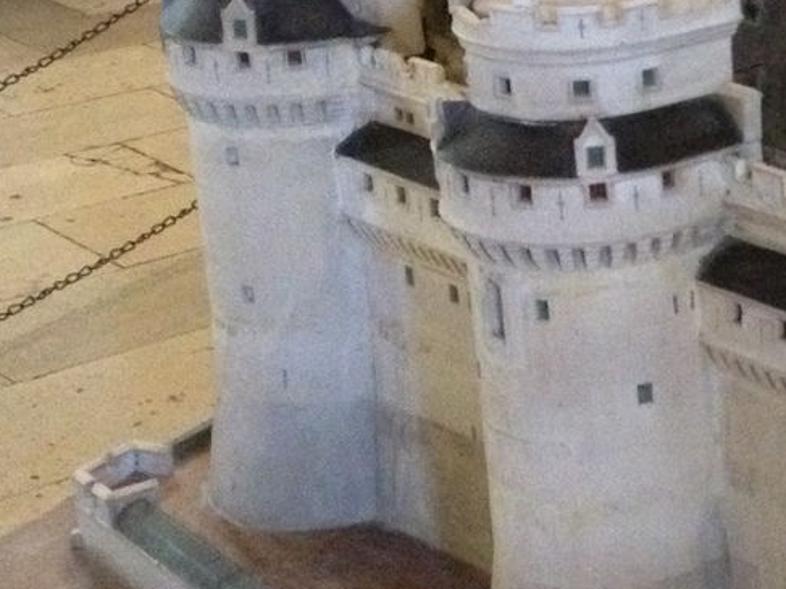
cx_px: 1164
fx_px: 2611
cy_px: 161
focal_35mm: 115
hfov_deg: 15.8
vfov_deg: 12.8
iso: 640
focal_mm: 4.28
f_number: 2.4
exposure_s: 1/15
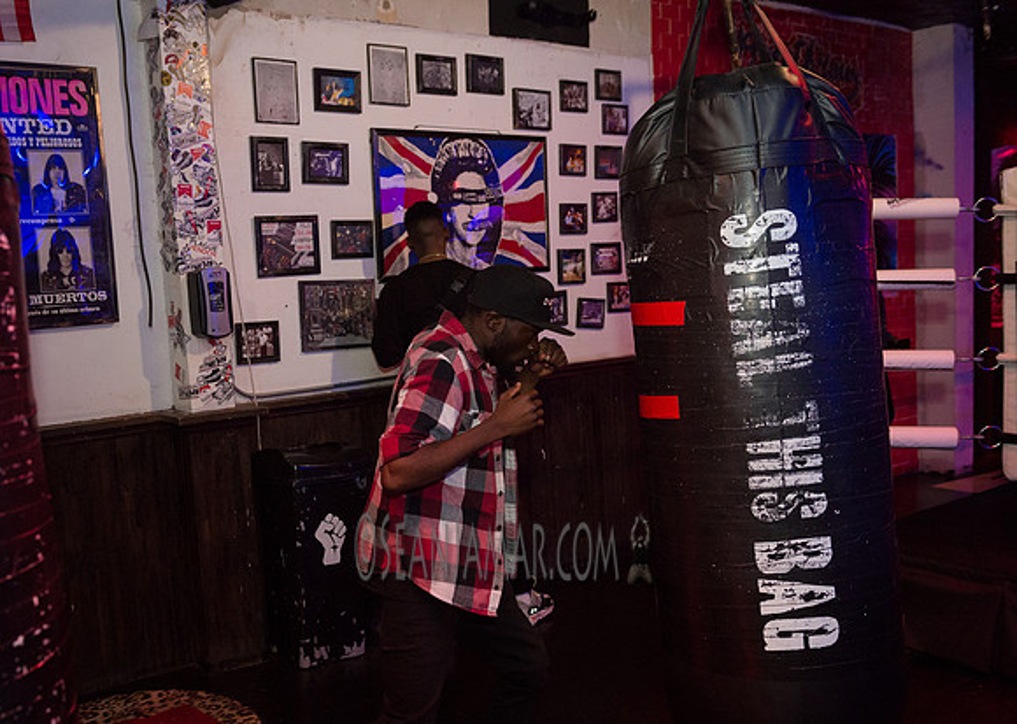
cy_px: 406
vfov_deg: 36.9
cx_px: 408
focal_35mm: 38
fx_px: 1083
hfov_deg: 50.0
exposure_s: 1/400
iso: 3200
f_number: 3.5
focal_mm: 32
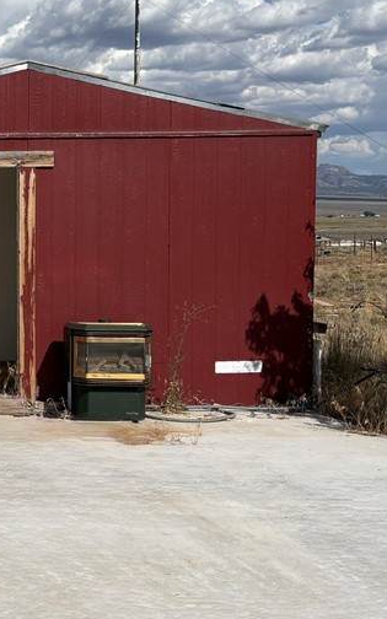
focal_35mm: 56
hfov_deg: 19.8
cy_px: 263
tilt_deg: -2.8
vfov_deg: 36.2
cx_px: -210
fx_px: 945
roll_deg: +1.4
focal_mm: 5.96
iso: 50
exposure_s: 1/8850
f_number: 1.6
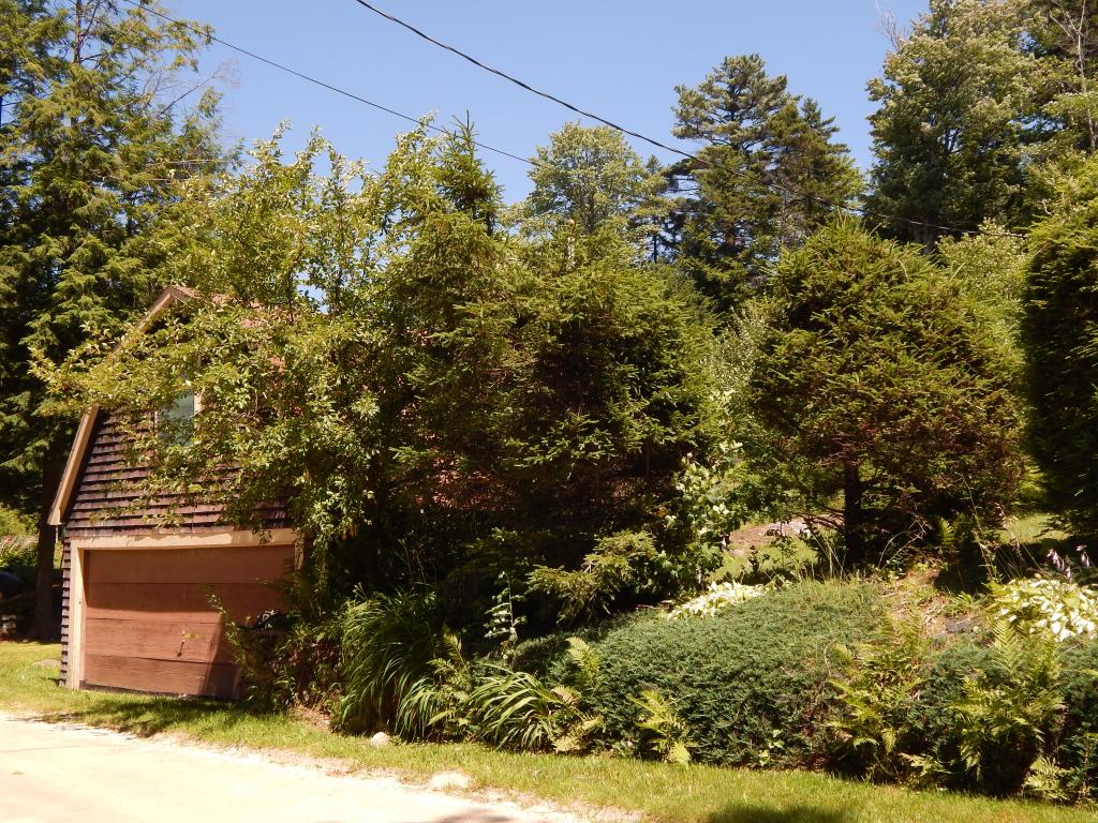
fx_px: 1205
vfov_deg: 37.7
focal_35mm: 38
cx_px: 549
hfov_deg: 49.0
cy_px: 412
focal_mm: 6.8
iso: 125
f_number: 3.4
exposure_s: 1/640
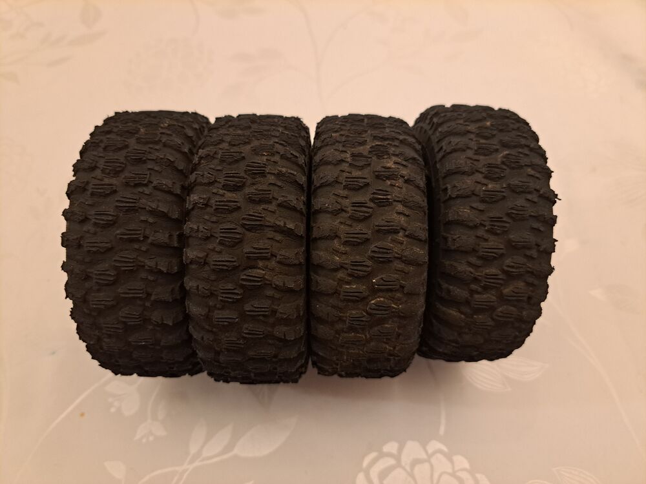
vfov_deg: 56.8
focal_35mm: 24
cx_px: 323
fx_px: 448
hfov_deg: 71.6
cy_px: 242
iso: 400
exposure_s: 1/25
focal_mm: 5.23
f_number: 1.8
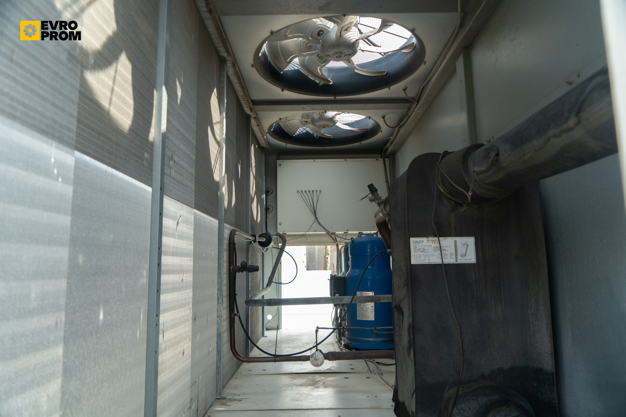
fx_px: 417
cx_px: 313
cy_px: 208
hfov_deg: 73.7
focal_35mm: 24
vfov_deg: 53.1
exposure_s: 1/60
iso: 800
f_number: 5.6
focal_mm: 24
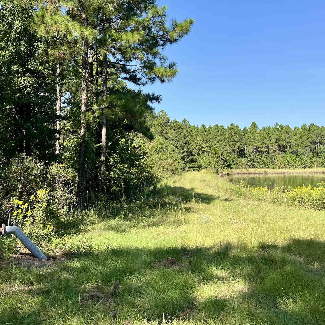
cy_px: 119
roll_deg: +0.9
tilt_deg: +7.3
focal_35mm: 39
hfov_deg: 42.8
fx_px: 414
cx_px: 155
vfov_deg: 42.5
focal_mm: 5.7
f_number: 1.5
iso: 50
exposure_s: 1/2404
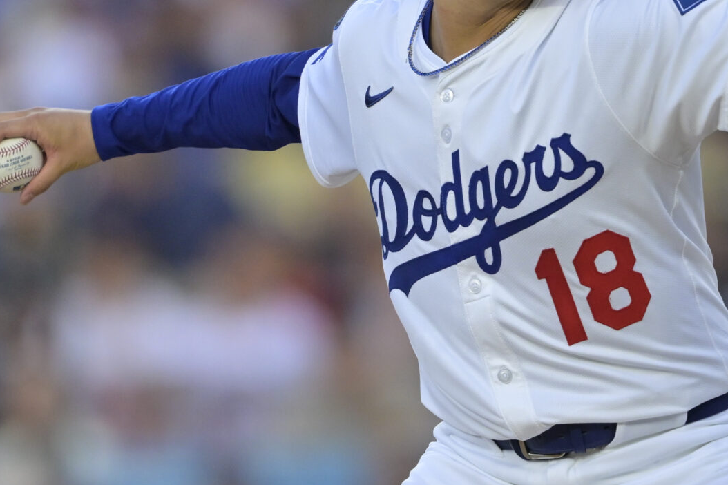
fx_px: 29453
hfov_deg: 1.4
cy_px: 108
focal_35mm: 1457
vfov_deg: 0.9
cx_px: 556
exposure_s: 1/4000
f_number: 2.8
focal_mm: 400
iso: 800
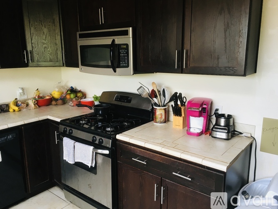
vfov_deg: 48.2
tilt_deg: -13.8
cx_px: 139
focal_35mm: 29
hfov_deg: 61.7
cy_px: 104
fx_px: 233
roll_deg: +0.6
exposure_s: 1/30
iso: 64
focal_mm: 4.15
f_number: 2.2
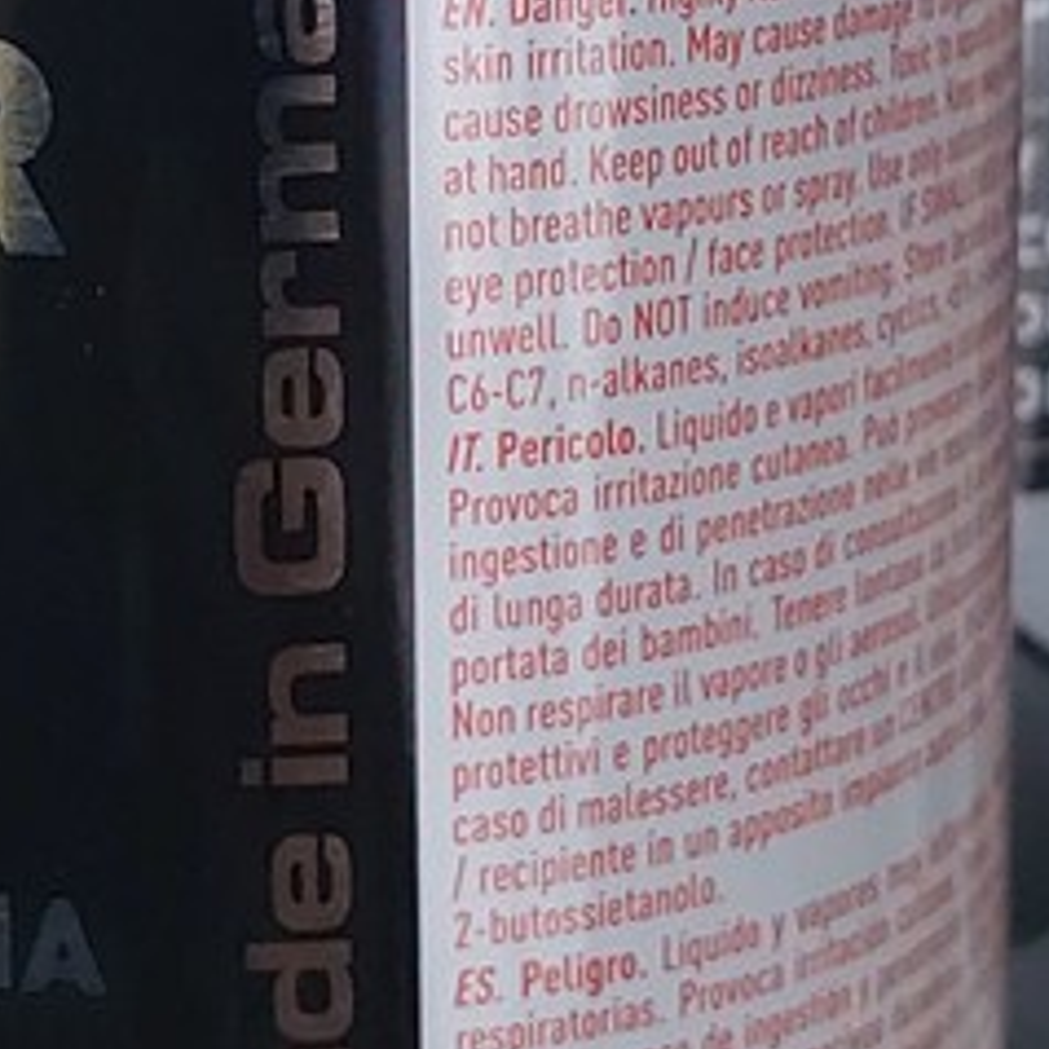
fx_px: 3668
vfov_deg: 16.1
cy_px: 167
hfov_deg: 16.3
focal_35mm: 107
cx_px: 397
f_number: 1.8
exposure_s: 1/40
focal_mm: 5.23
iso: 400
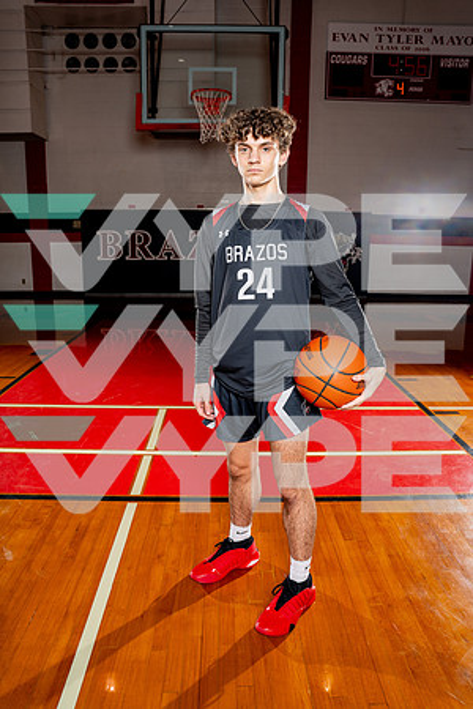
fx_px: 532
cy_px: 354
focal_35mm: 27
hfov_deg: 47.9
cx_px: 236
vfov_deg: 67.4
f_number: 5.6
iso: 100
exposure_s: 1/250
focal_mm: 27
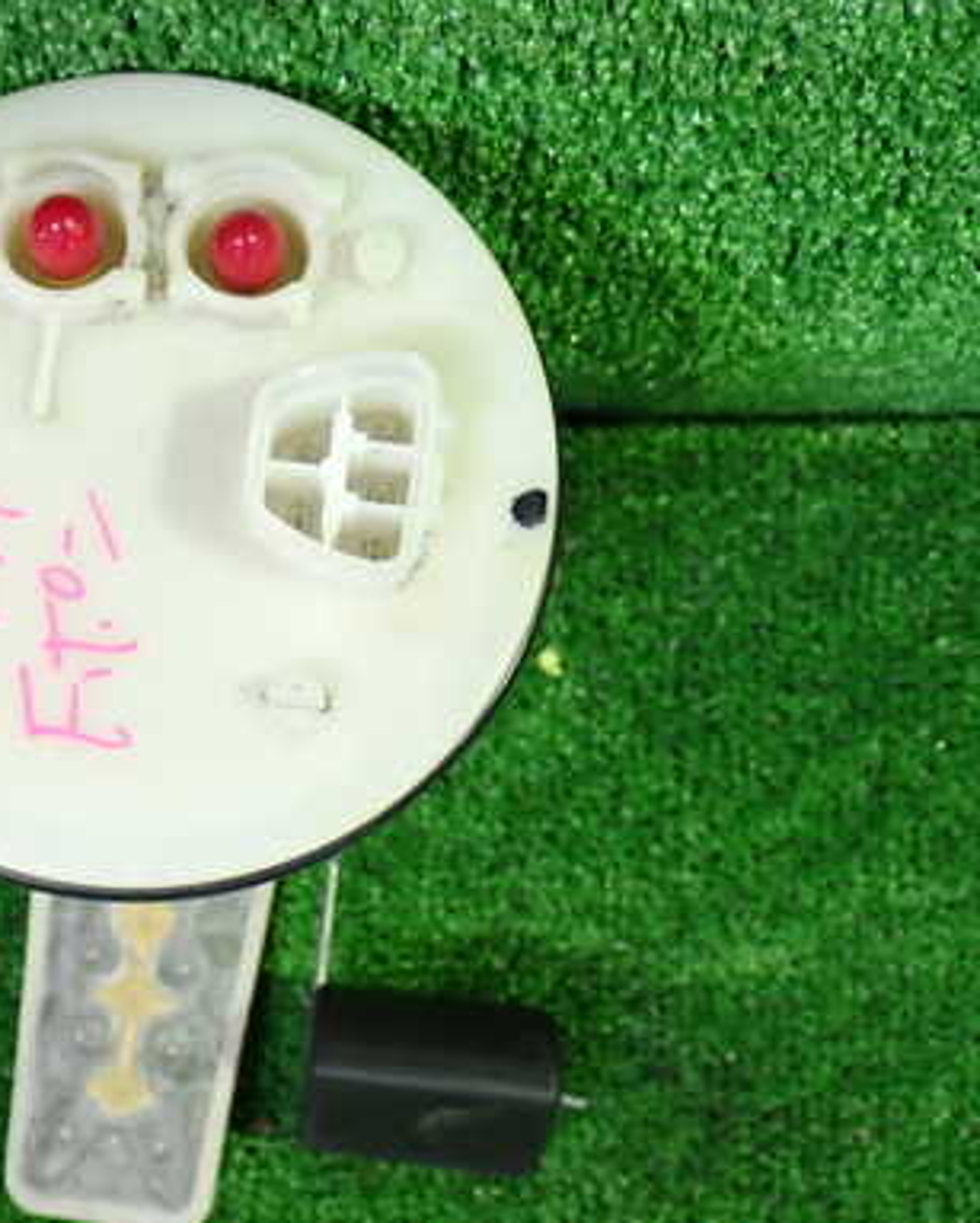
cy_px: 687
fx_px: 1992
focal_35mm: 55
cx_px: 176
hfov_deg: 27.0
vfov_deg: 34.1
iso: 640
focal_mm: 6.37
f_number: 2.5
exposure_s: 1/40
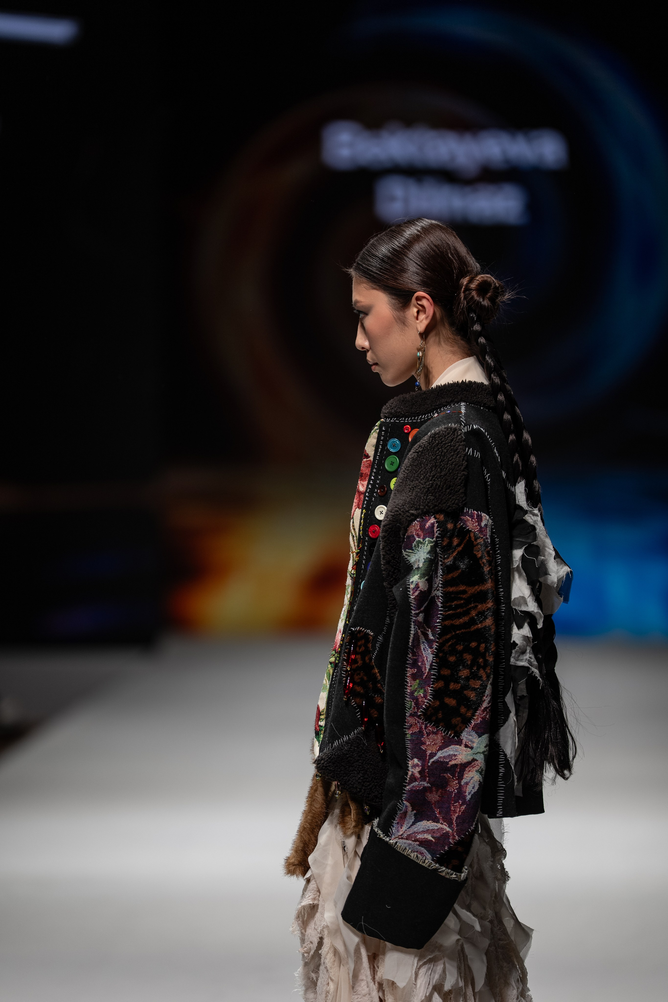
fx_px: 5566
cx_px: 334
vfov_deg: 10.3
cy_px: 501
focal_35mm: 200
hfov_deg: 6.9
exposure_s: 1/400
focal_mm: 200
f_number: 2.8
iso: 200
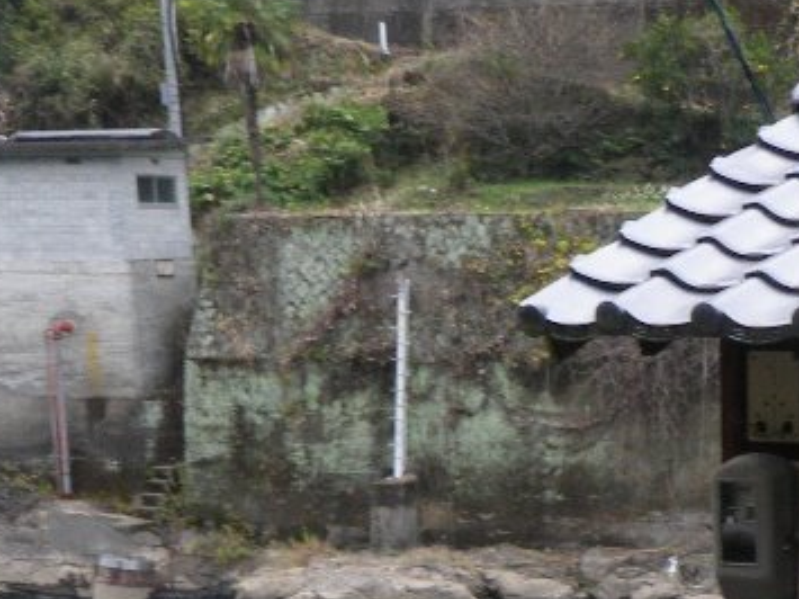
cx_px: 831
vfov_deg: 14.2
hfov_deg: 18.8
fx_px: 2330
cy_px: 727
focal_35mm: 101
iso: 125
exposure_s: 1/60
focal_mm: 6.2
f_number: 3.8
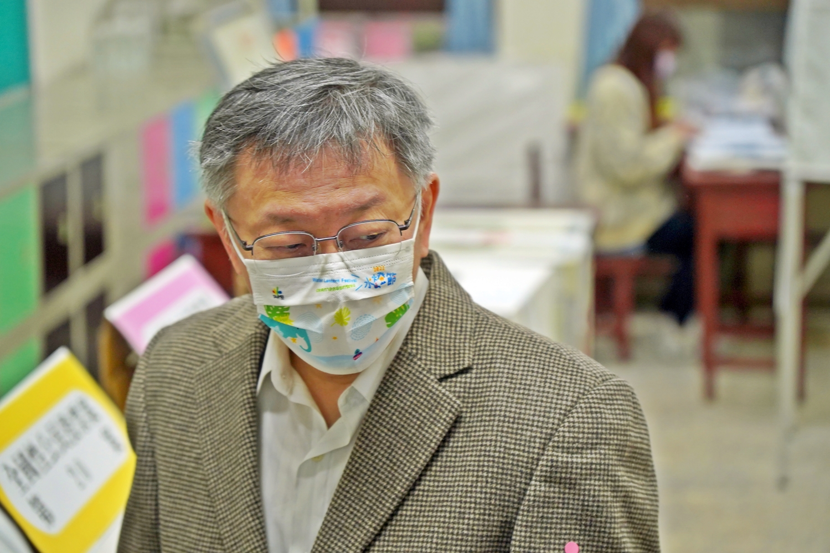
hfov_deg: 19.5
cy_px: 276
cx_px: 415
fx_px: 2420
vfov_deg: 13.0
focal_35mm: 105
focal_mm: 70
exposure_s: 1/200
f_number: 2.8
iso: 1000
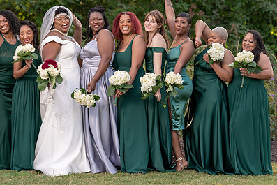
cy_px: 66
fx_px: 1755
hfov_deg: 9.0
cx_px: 98
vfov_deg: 6.0
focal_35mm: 228
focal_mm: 148
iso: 160
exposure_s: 1/200
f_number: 4
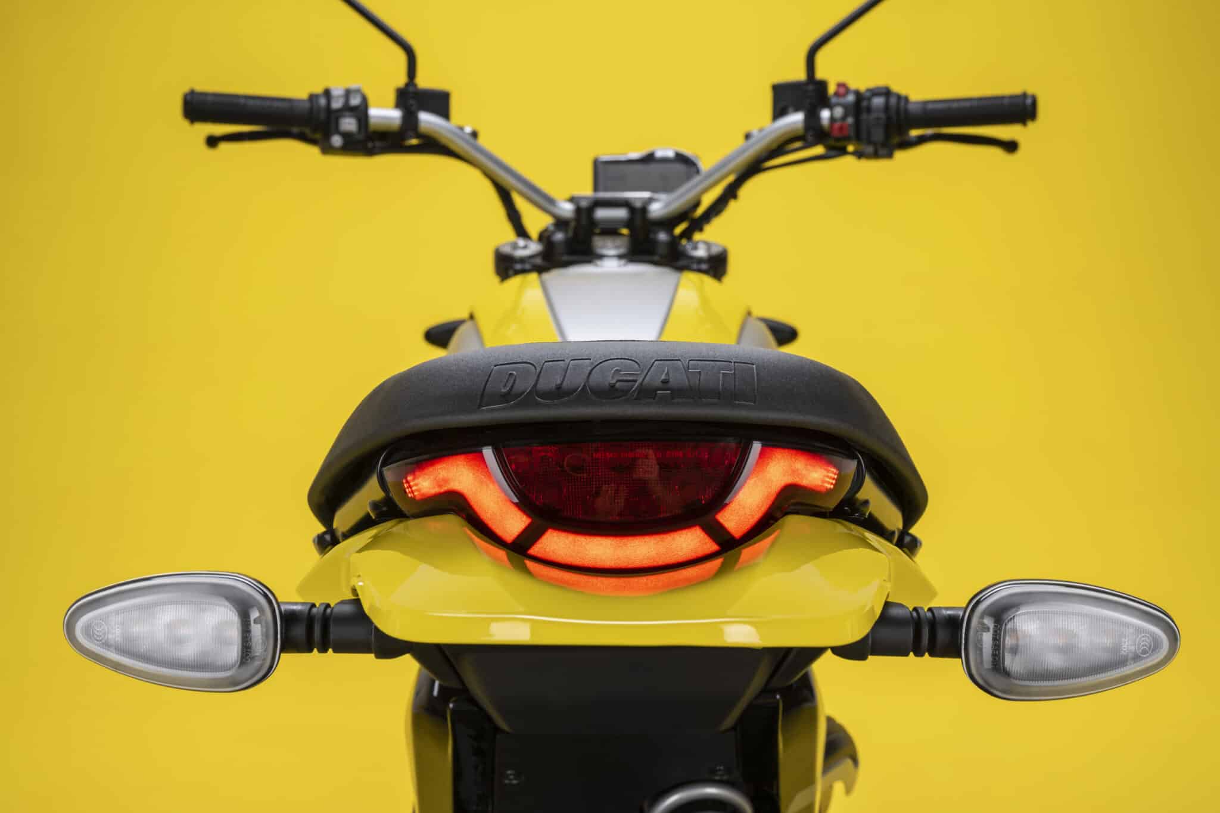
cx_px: 610
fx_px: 1525
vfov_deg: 29.9
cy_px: 406
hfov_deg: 43.6
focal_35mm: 45
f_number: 11
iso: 100
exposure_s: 1/125
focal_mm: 45
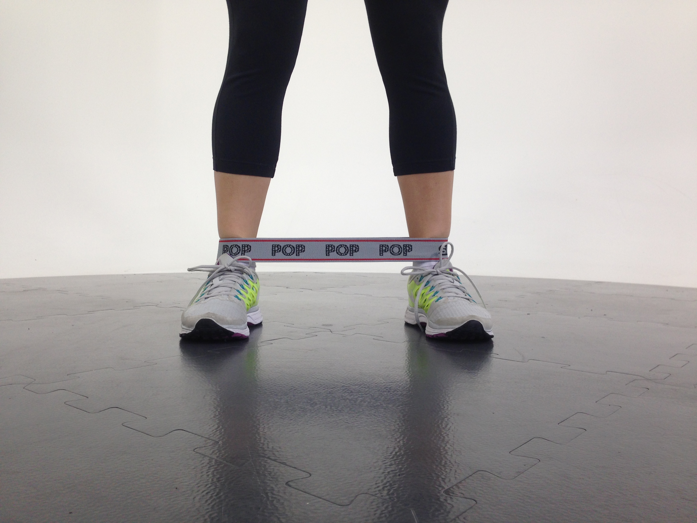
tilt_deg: -1.4
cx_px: 348
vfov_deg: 42.9
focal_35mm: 33
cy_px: 262
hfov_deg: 55.4
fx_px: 664
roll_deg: -0.2
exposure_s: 1/127
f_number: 2.4
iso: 50
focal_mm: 4.12
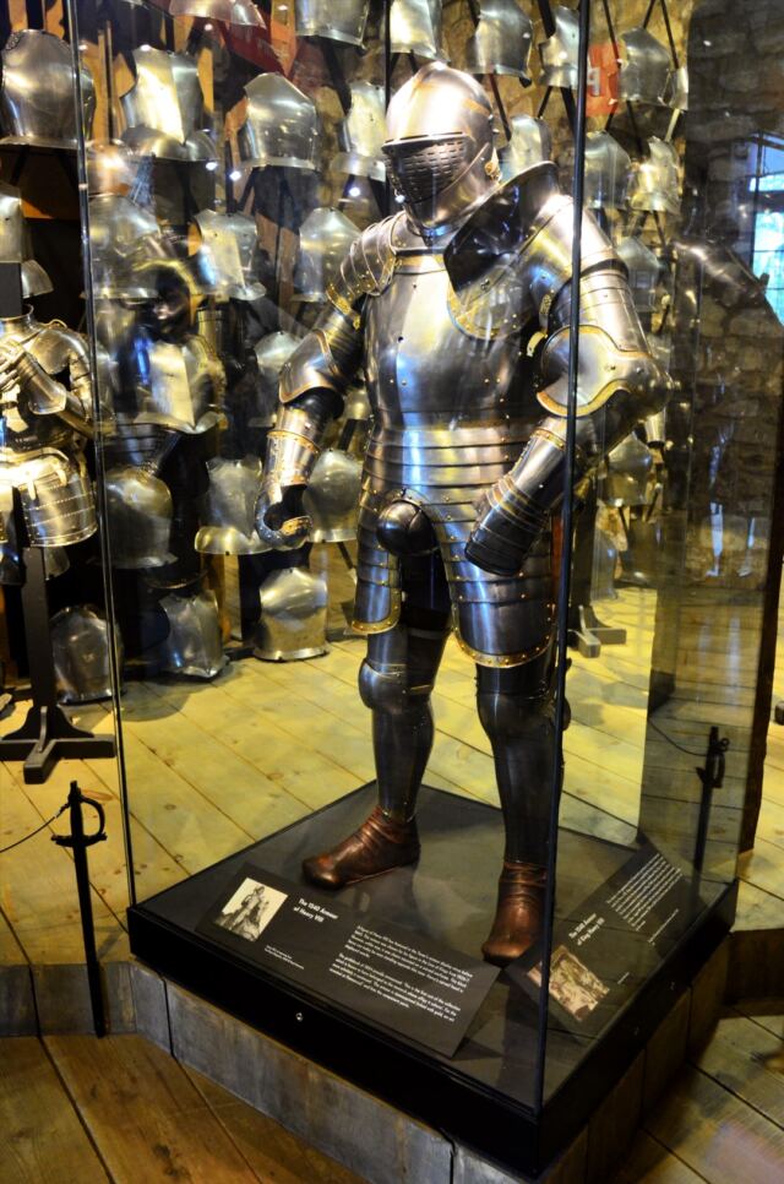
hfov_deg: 43.4
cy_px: 592
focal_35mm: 30
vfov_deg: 62.0
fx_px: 984
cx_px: 392
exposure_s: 1/10
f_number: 5.6
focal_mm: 20
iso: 1600
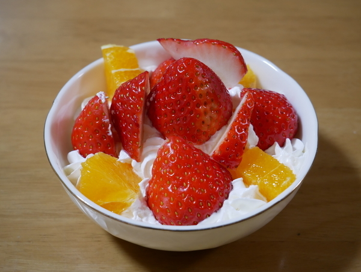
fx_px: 564
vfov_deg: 27.1
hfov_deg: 35.5
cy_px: 136
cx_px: 180
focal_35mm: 54
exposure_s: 1/25
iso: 800
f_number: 4.6
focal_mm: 27
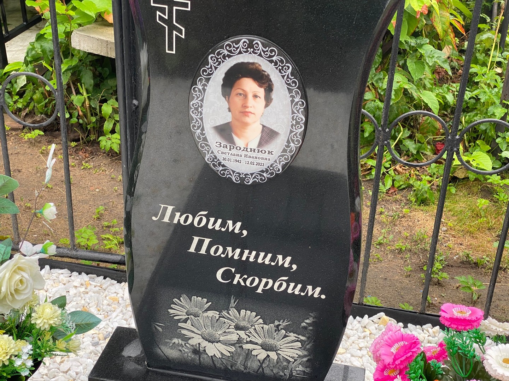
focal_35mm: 52
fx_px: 765
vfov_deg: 28.0
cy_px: 190
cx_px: 254
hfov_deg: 36.8
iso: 32
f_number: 2
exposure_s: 1/122
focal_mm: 6
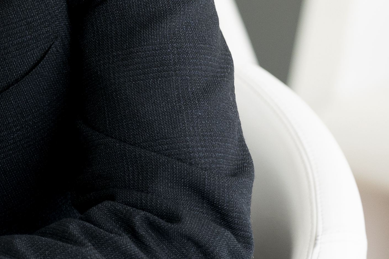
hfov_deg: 3.5
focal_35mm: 577
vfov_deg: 2.4
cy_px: -111
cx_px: -398
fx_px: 6234
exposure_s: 1/250
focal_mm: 135
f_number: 3.5
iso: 640
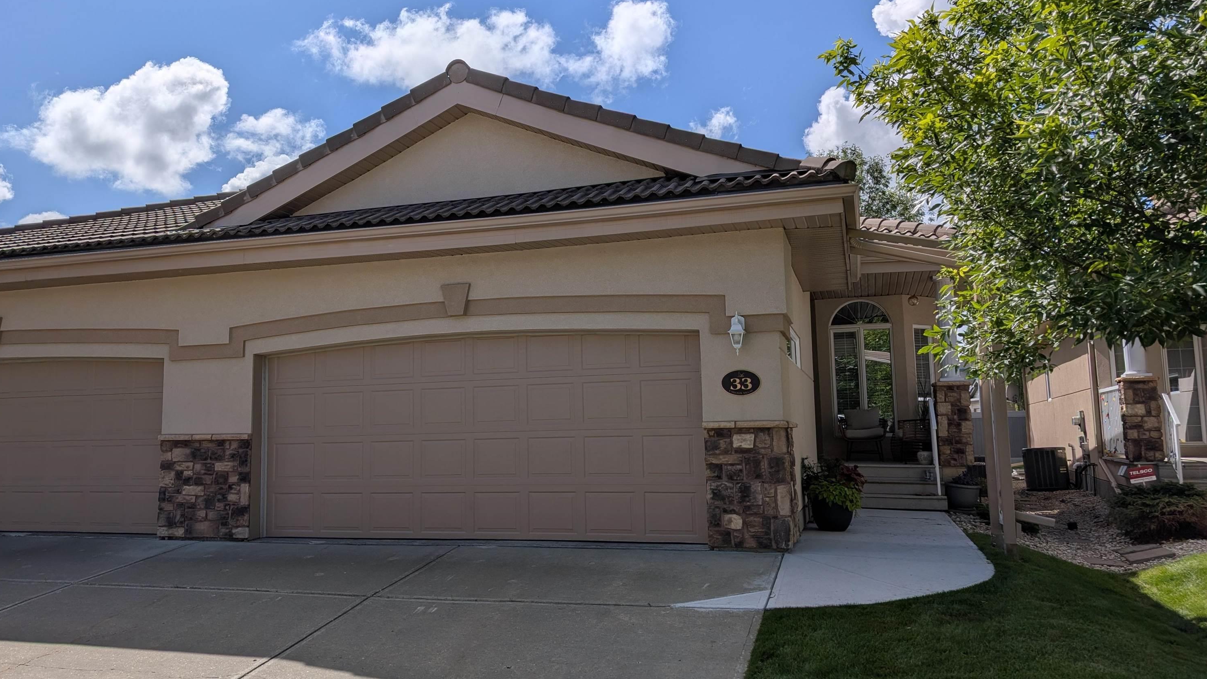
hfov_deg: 69.8
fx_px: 864
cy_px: 327
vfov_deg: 42.9
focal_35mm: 27
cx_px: 585
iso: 21
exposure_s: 1/3311
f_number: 1.68
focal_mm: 6.9
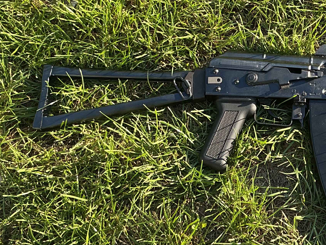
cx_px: 274
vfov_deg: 21.3
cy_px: 94
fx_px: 650
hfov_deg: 27.4
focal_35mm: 69
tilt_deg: -72.7
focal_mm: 3
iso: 20
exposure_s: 1/208
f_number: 1.8
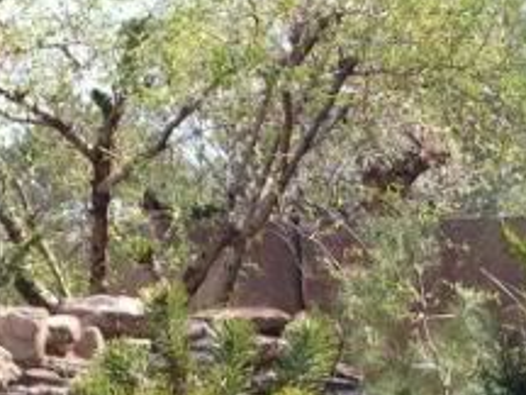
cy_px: 514
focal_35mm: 196
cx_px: 226
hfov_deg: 10.1
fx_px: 2978
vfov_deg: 7.5
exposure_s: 1/250
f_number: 3.3
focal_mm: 11
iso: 64
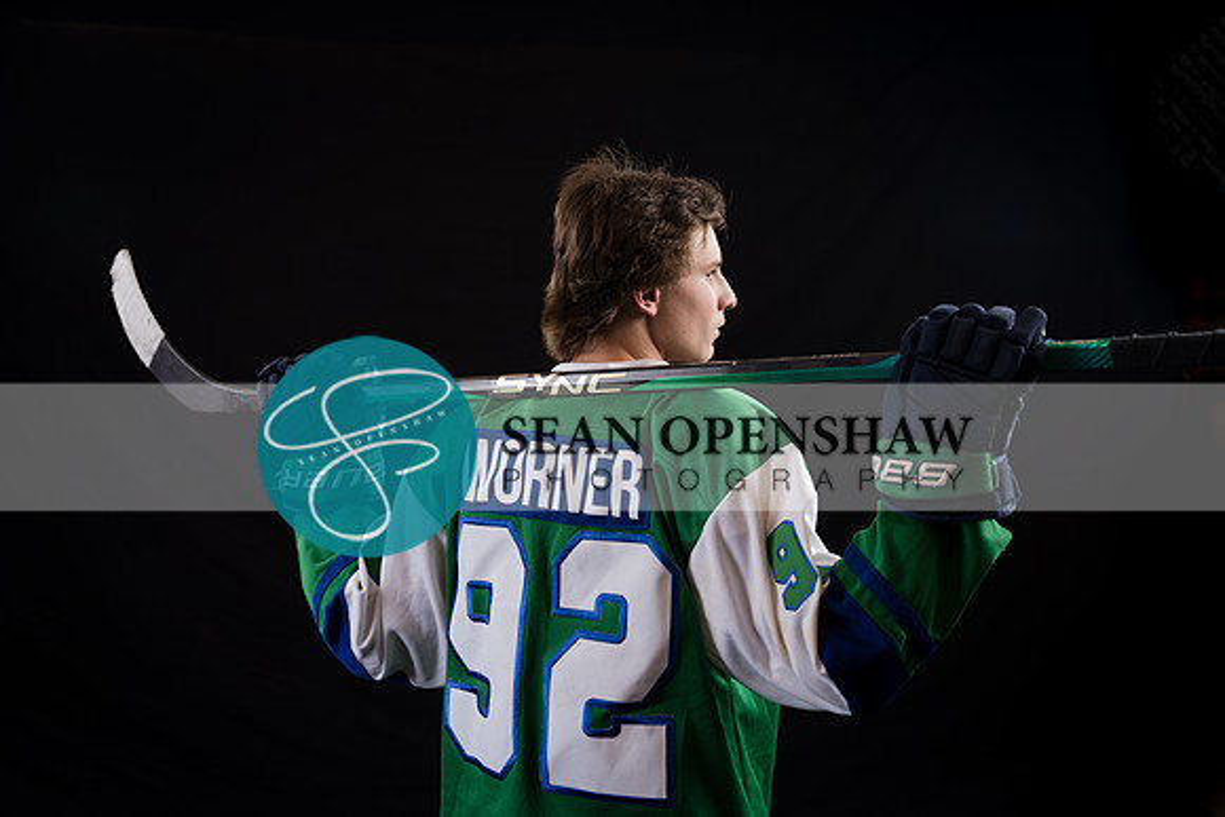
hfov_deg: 45.9
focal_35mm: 42
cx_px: 612
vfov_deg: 31.6
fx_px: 1446
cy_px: 408
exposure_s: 1/160
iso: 80
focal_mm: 42.5
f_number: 3.2
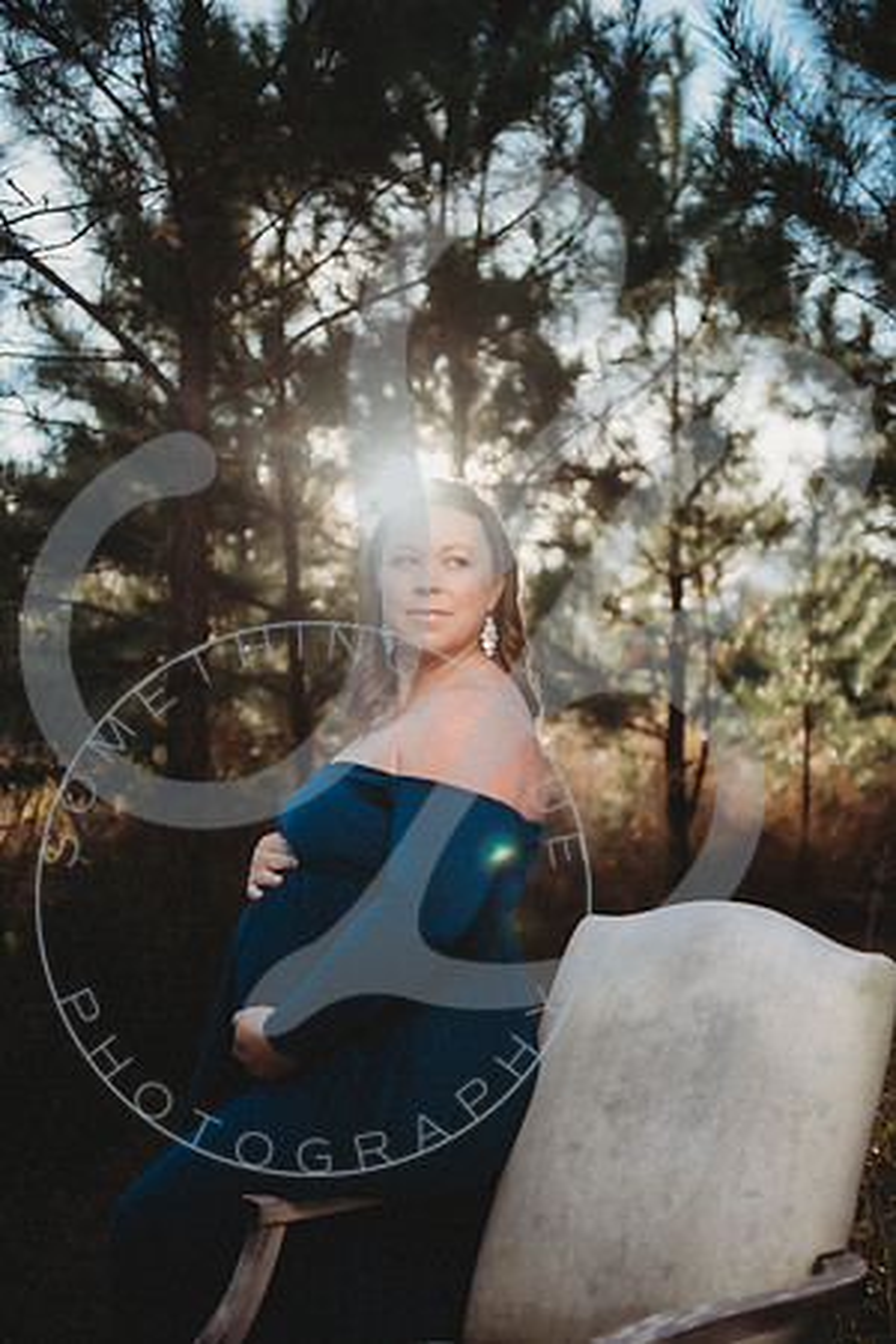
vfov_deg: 41.1
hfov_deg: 28.1
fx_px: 1792
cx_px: 448
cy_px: 672
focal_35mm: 48
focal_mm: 48
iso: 100
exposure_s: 1/400
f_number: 2.8
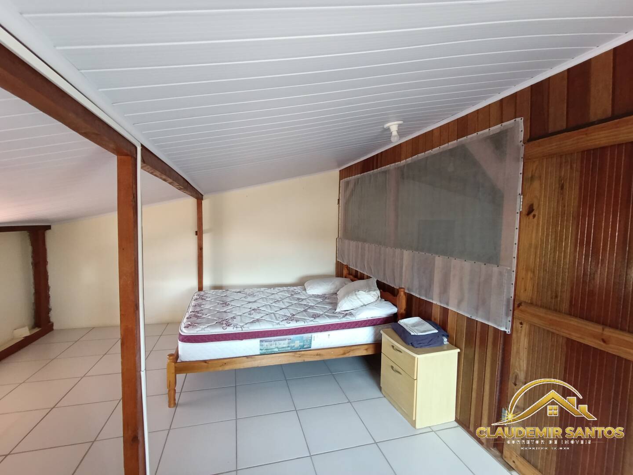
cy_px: 238
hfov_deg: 94.5
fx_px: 293
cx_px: 316
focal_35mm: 16
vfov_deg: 78.1
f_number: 2.2
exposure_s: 1/40
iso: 400
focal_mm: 1.65
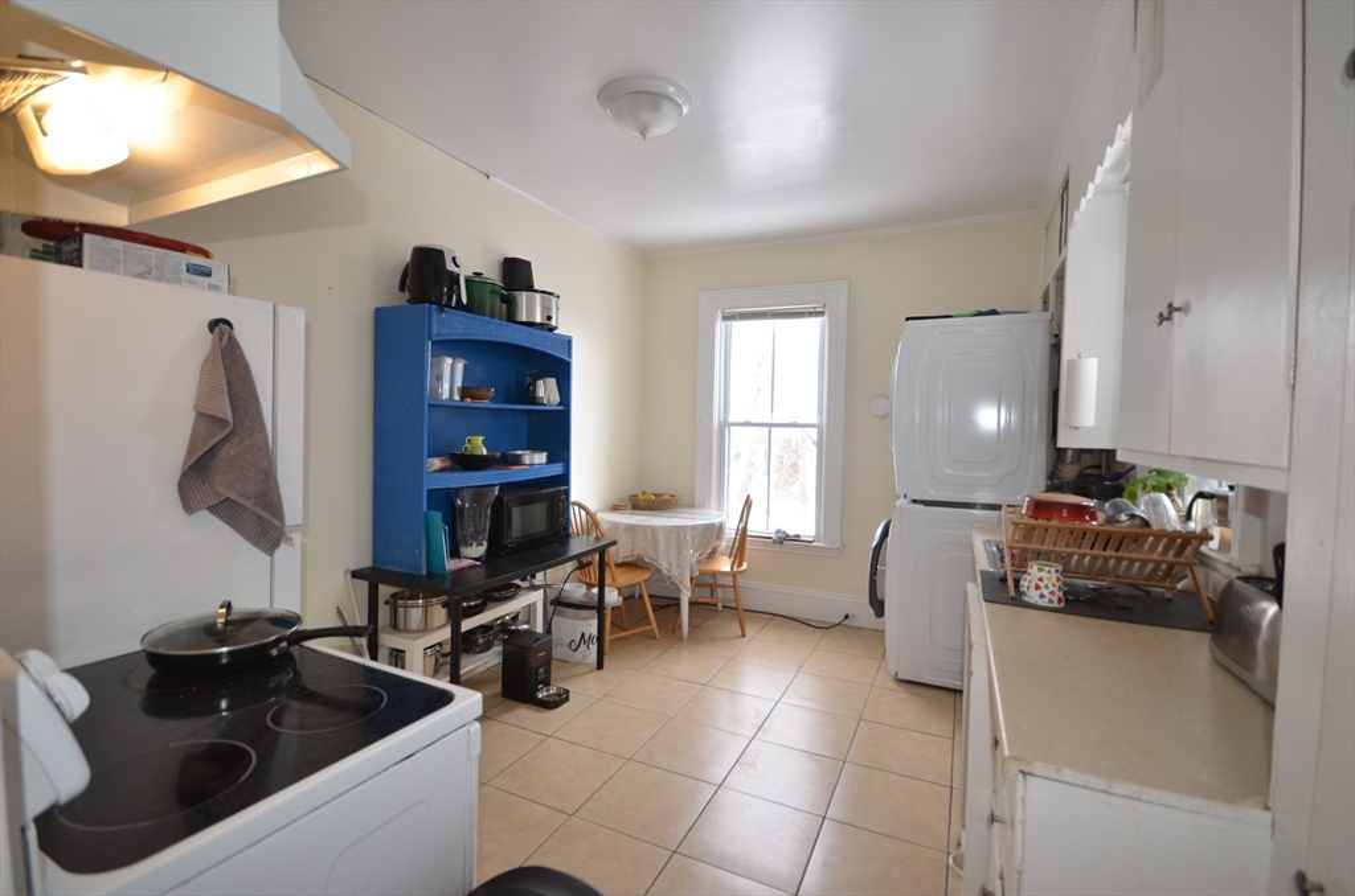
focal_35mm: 16
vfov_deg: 71.8
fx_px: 620
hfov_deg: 95.1
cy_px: 448
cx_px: 678
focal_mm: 11
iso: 400
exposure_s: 1/80
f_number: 4.2
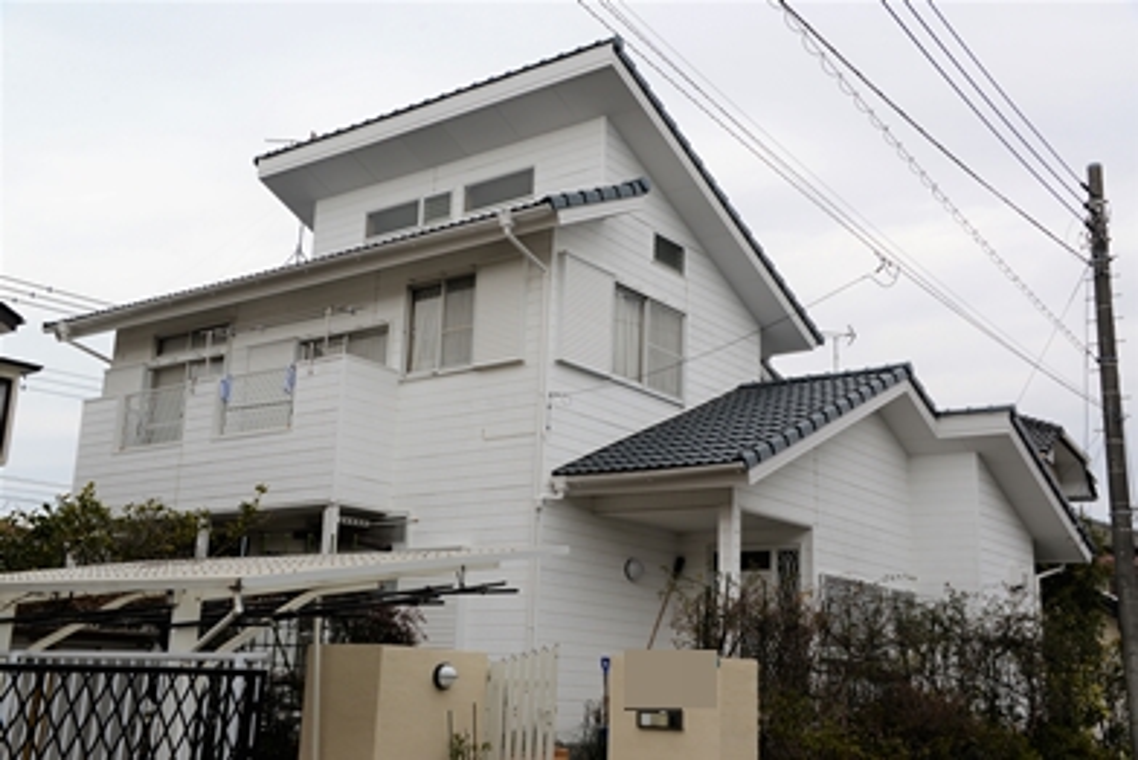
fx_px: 1329
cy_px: 380
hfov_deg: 46.4
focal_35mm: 42
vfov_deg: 31.9
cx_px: 569
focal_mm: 42
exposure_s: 1/250
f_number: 8
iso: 140
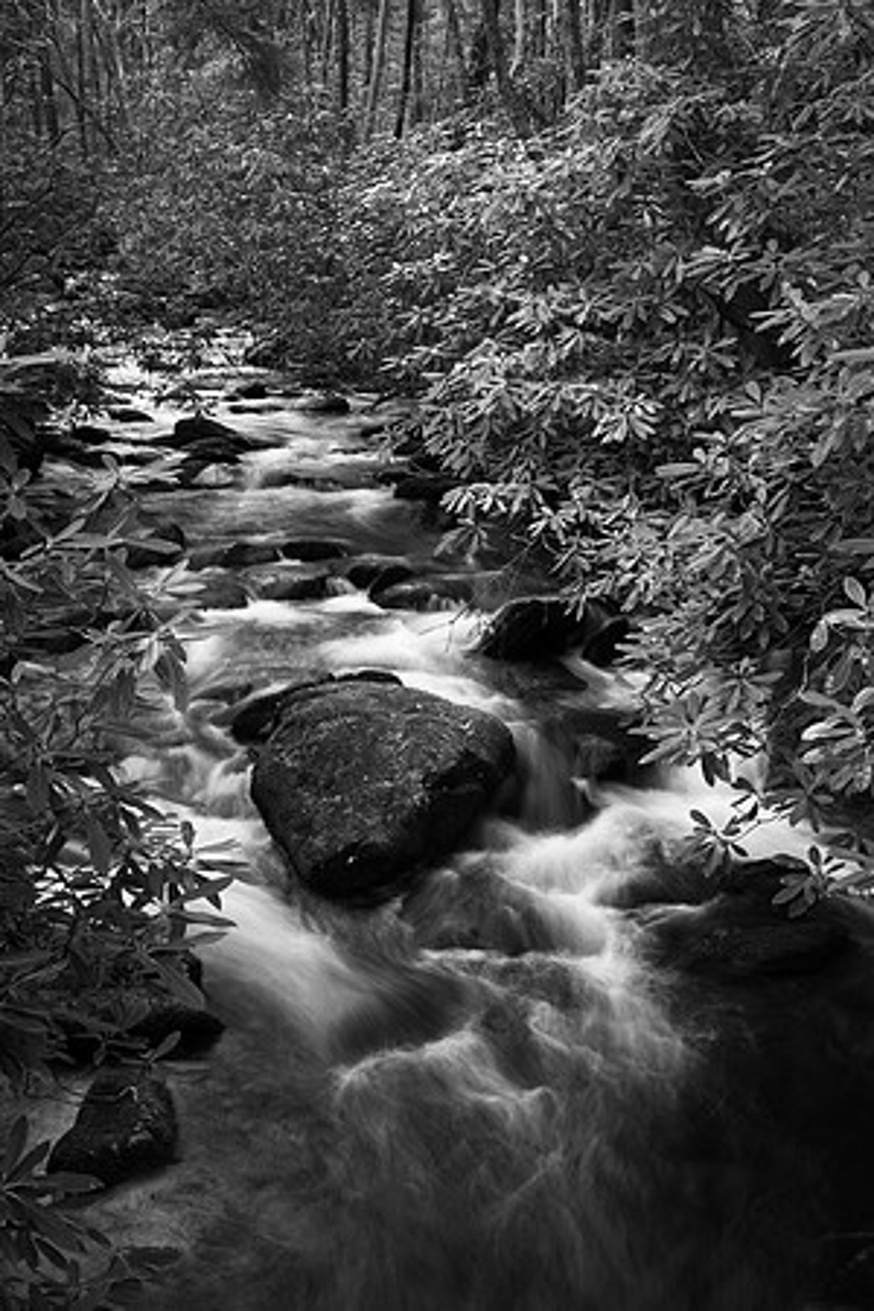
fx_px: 1675
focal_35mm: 46
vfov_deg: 42.7
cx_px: 437
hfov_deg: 29.2
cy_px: 656
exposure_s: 1/1.67
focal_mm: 30.8
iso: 125
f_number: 20
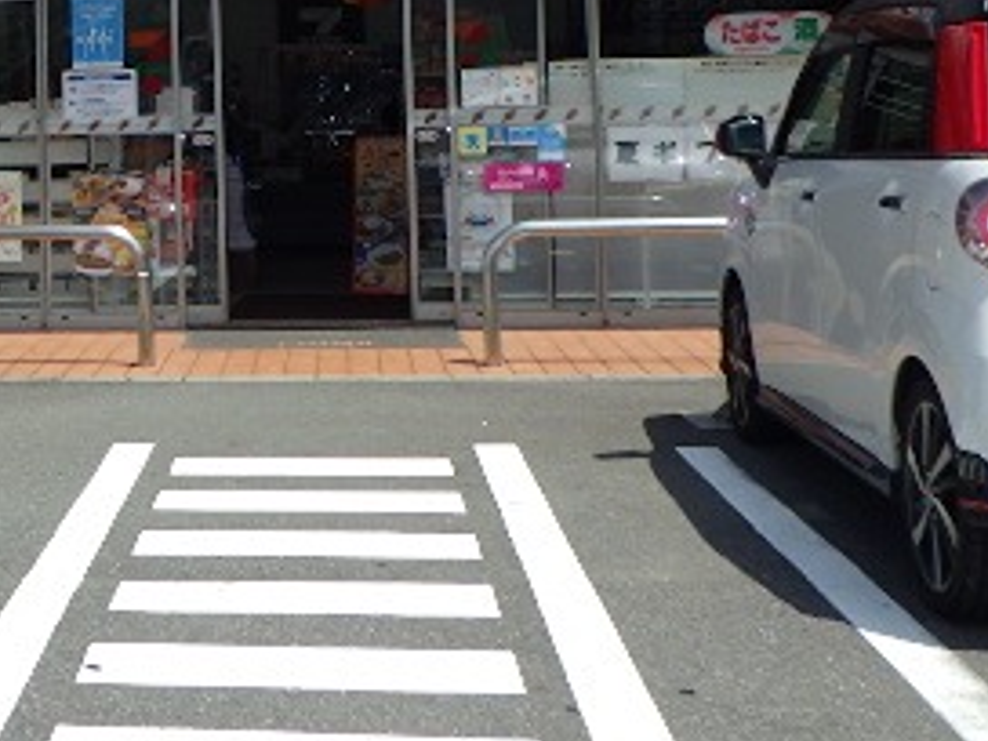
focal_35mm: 66
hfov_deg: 28.0
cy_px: 54
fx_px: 1884
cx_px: 44
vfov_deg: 21.7
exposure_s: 1/1000
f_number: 4.2
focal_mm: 5
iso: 125
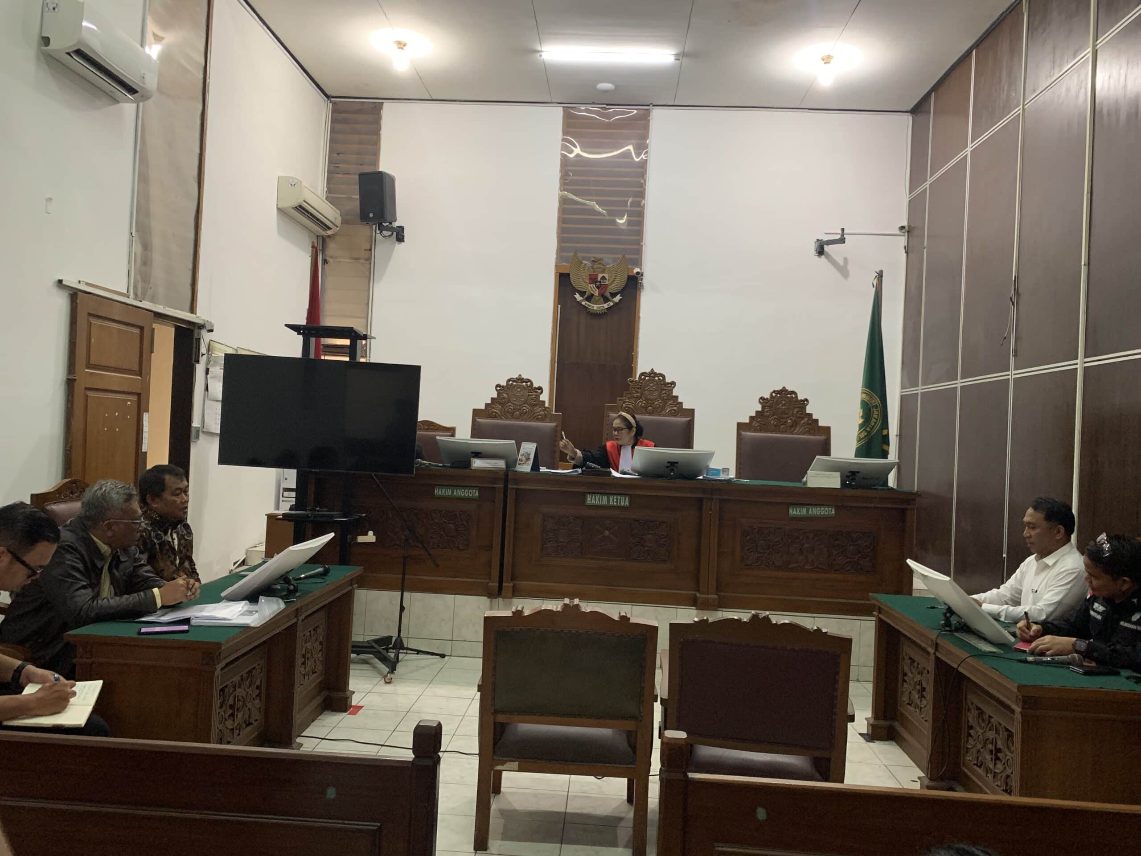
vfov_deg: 53.1
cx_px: 570
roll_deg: -2.1
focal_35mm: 26
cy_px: 428
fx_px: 857
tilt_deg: +0.3
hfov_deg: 67.3
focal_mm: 4.25
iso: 160
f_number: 1.8
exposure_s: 1/50
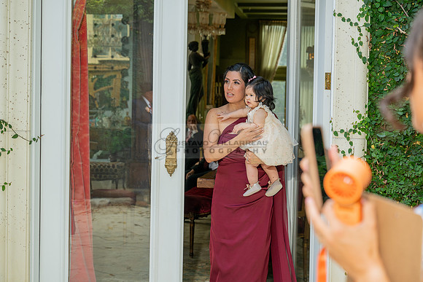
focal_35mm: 70
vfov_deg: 19.5
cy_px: 141
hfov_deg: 28.8
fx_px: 823
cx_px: 212
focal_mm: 70
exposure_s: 1/200
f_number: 5
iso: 200
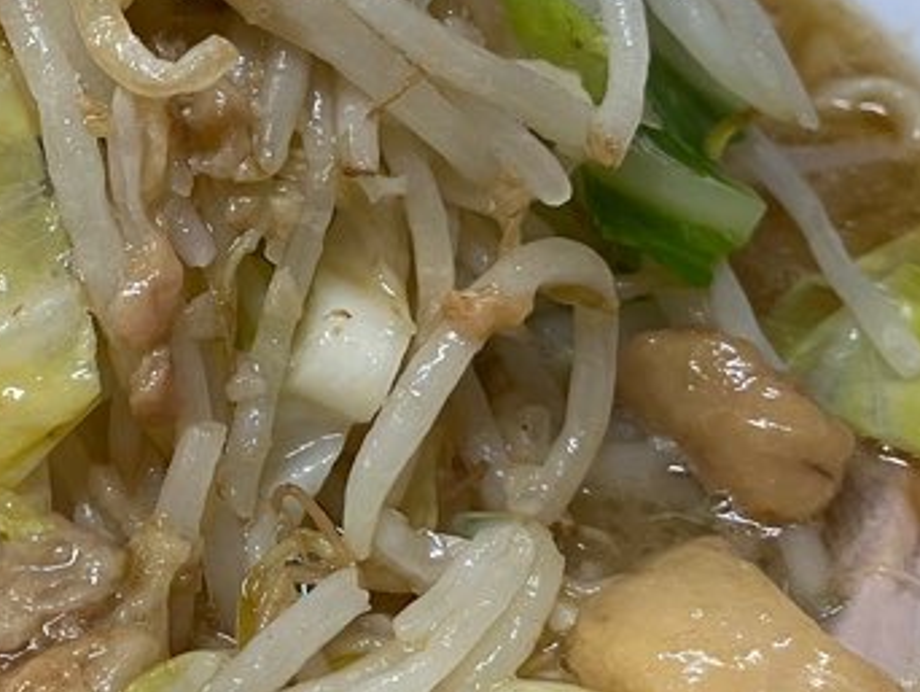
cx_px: 54
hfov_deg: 24.7
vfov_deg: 19.4
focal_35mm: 76
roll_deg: +1.8
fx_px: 2021
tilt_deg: -42.8
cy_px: 240
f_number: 1.6
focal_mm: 5.1
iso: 80
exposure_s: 1/50
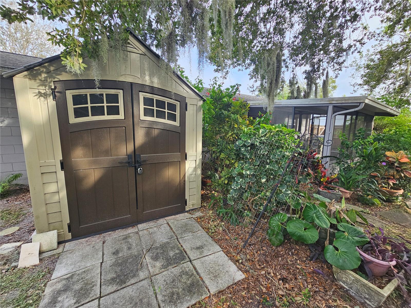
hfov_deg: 106.2
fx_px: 154
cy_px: 154
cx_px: 206
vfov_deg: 89.9
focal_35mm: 13
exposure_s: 1/120
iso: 64
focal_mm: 2.2
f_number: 2.2
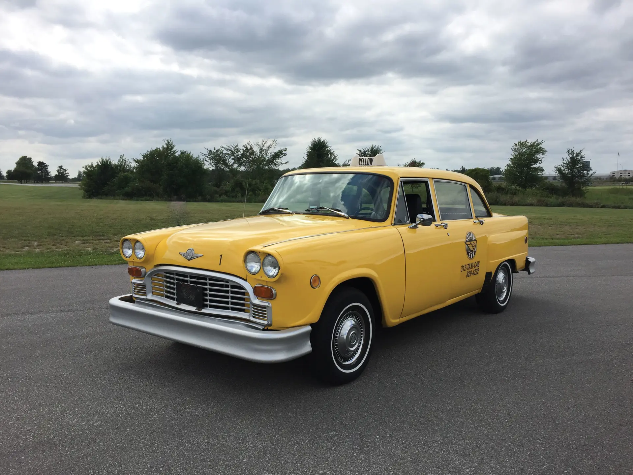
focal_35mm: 29
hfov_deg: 61.7
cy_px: 238
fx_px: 530
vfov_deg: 48.2
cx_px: 316
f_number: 2.2
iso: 32
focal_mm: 4.15
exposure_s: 1/2500
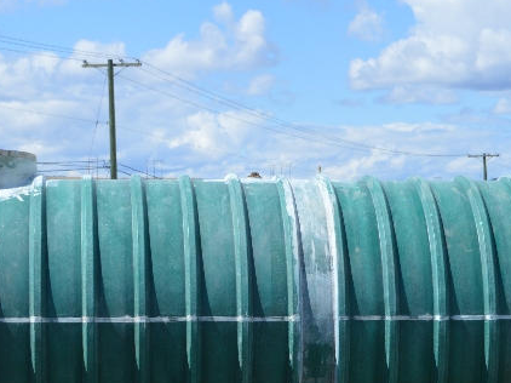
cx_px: 262
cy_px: 338
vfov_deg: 12.0
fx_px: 1815
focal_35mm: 123
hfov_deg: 16.0
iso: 100
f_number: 9
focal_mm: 36
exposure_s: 1/320
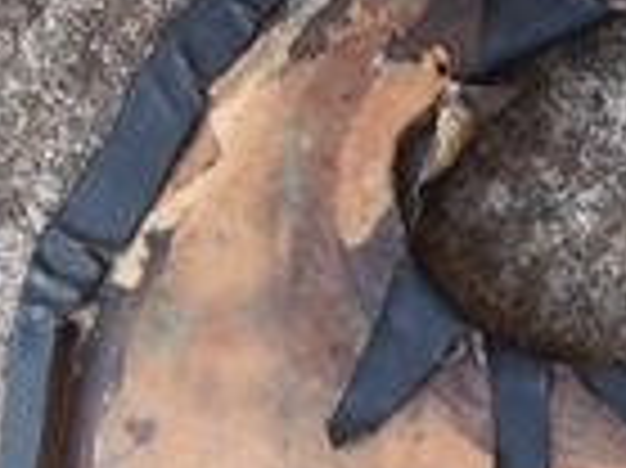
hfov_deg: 13.0
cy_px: 382
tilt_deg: -86.3
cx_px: 1220
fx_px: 2421
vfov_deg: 11.0
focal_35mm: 134
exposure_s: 1/100
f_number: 2.2
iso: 25
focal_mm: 4.15
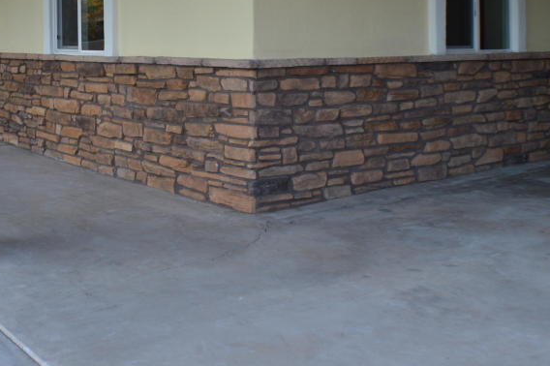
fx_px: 931
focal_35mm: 61
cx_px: 79
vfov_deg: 21.7
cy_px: 33
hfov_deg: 31.7
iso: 100
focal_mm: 20
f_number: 6.3
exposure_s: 1/100
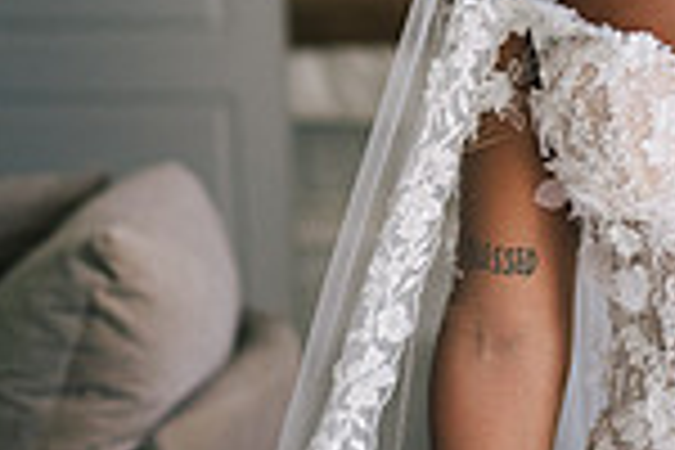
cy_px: 47
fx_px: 2625
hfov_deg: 14.1
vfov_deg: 9.8
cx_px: 886
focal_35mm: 140
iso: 800
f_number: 2
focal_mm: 35
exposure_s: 1/2000
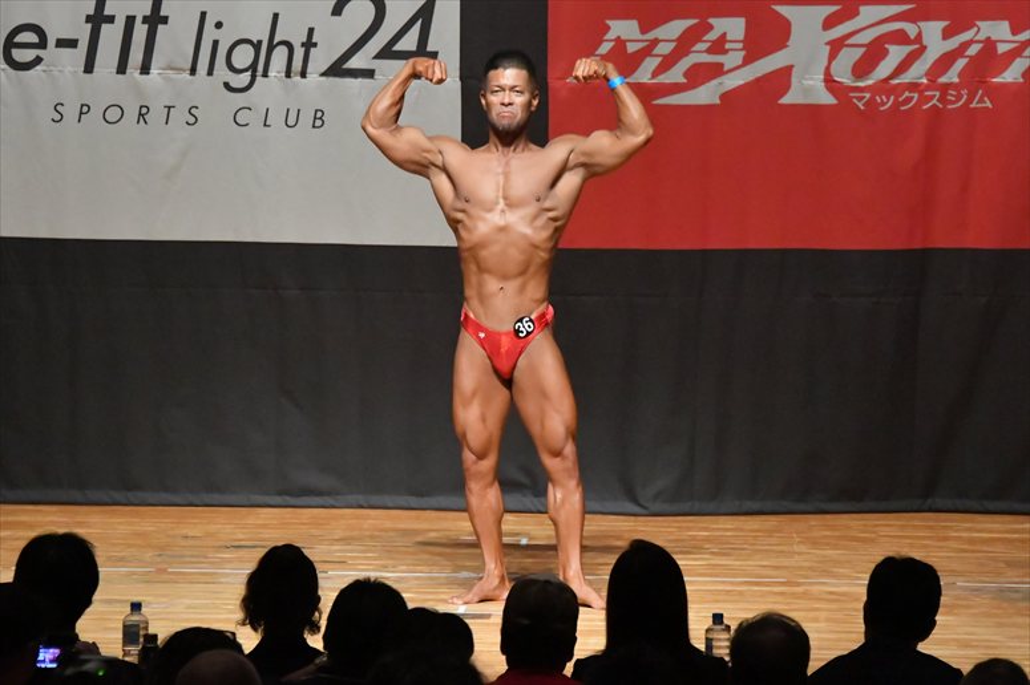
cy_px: 342
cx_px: 515
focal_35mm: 255
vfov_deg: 5.4
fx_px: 7292
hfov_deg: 8.1
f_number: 5.6
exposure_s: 1/400
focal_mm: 170
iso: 12800
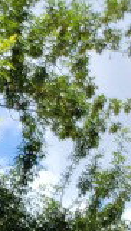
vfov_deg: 12.5
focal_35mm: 132
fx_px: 812
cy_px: 566
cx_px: -305
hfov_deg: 7.6
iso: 16
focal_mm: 6.7
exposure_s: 1/512
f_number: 1.8
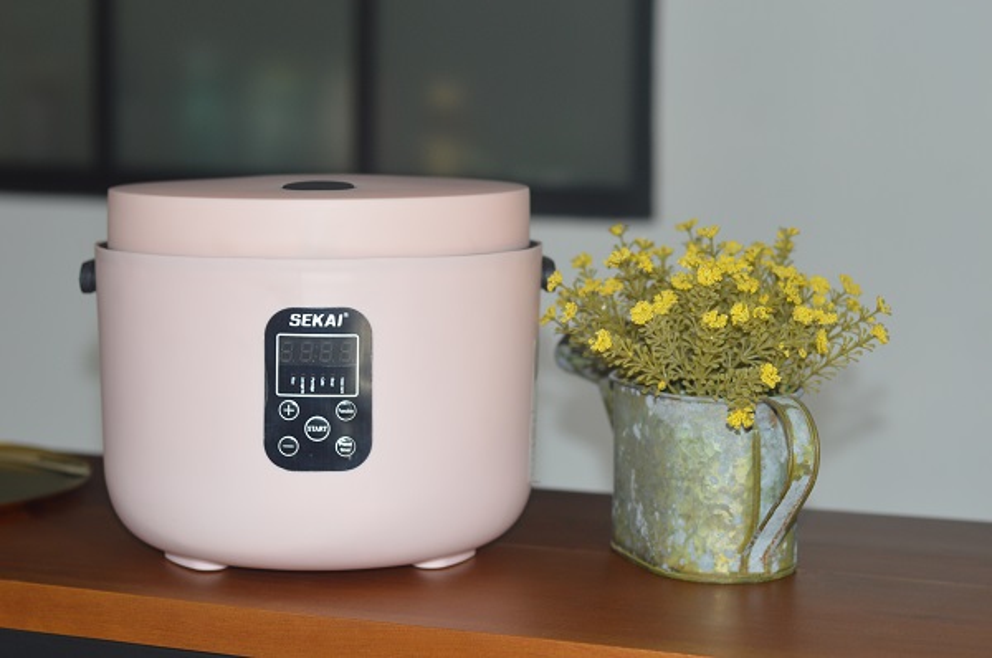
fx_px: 2063
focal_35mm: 75
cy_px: 329
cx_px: 496
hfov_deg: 27.0
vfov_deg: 18.1
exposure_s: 1/60
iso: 400
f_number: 3.2
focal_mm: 50
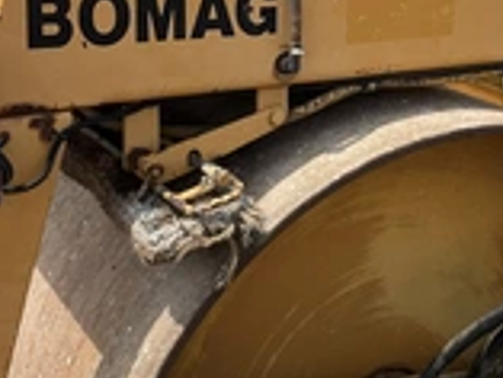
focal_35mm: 74
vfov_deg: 19.7
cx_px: 356
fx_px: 1076
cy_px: 70
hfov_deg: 26.1
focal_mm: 3
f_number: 1.8
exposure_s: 1/997
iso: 25
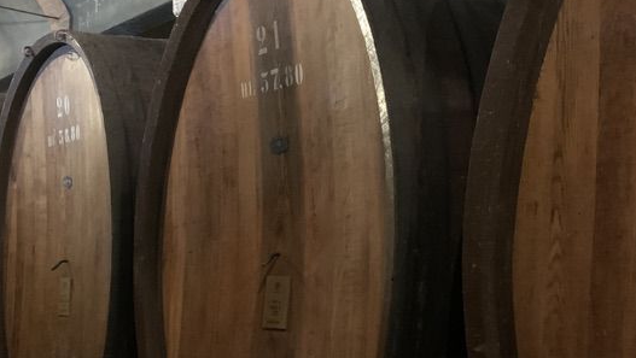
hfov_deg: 37.8
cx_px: 345
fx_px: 928
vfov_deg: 21.6
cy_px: 292
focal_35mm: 55
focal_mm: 4.25
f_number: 1.8
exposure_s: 1/17
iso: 1250
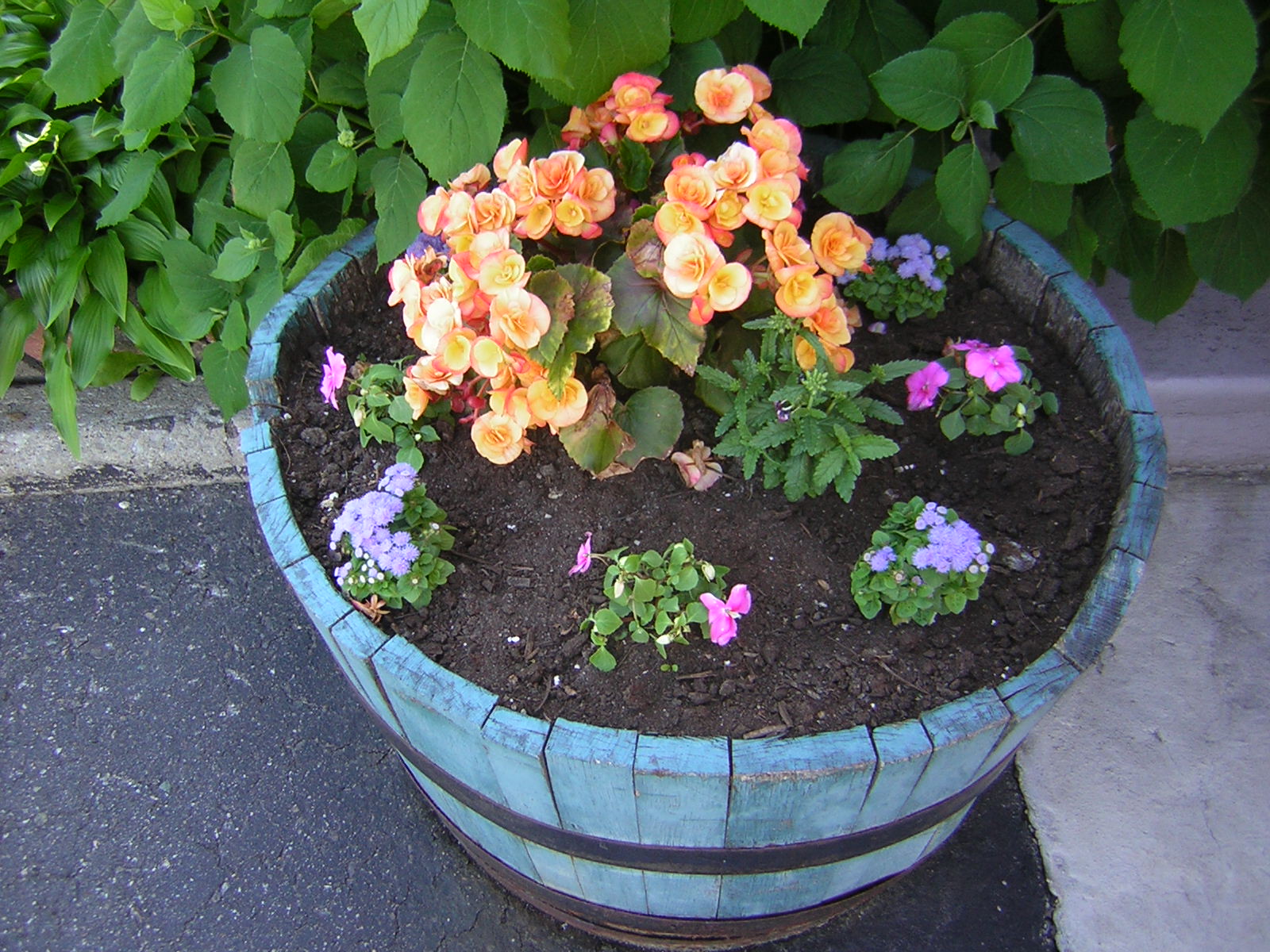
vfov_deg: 39.7
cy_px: 476
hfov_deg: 51.4
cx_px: 635
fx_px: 1321
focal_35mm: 36
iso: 50
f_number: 2.6
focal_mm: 4.7
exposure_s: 1/51.3
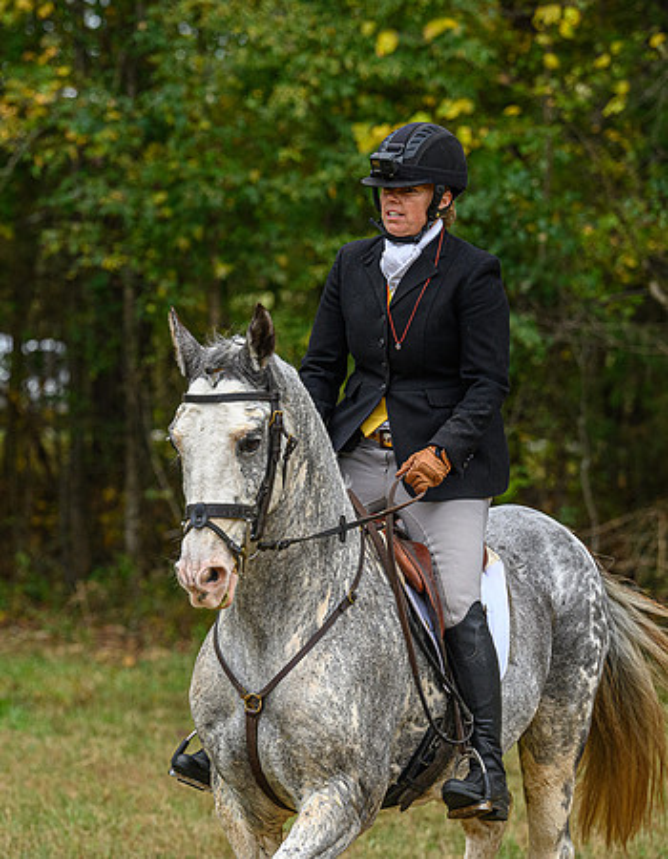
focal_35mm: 170
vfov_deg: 11.5
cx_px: 238
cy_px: 366
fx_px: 4268
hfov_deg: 8.9
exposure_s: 1/1000
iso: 1250
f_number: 3.2
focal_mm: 104
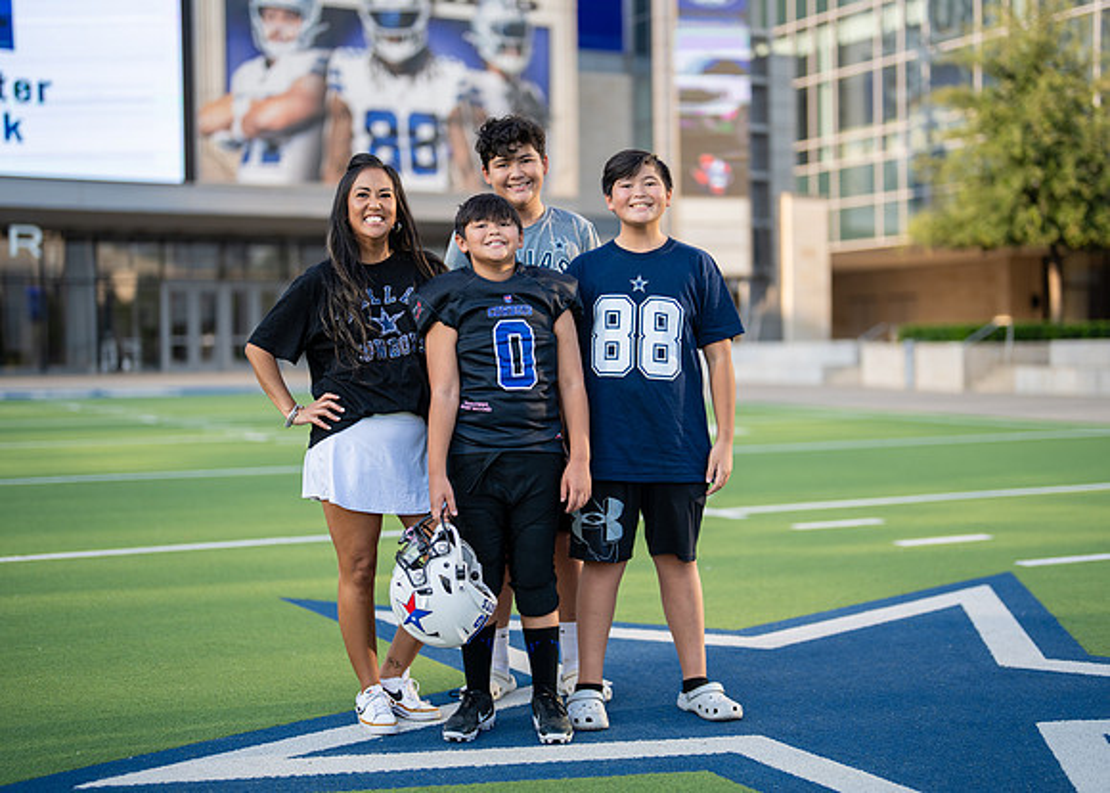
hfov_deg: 35.5
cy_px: 398
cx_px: 576
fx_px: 1734
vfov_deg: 25.7
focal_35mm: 55
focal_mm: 50
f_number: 1.2
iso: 100
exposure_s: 1/2500
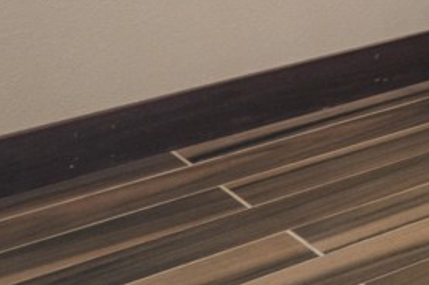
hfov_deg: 11.2
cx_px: 1297
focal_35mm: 111
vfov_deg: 10.4
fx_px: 1322
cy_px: -434
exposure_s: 1/4
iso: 400
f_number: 10
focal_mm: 18
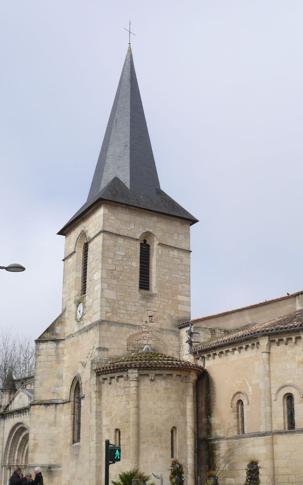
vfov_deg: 40.2
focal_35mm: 50
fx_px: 660
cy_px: 268
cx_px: 222
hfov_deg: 25.6
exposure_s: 1/400
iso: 100
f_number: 5.6
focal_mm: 7.4
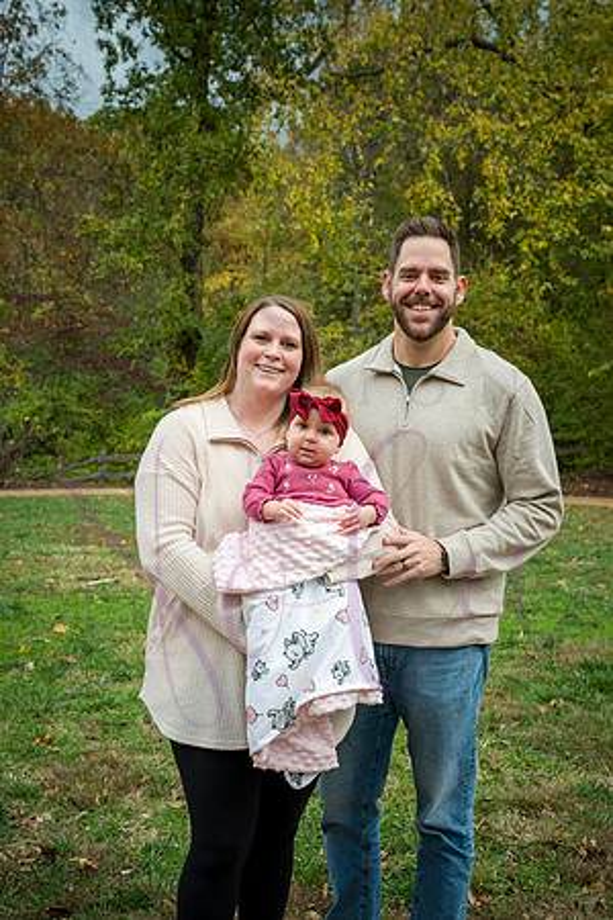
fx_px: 1149
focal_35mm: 45
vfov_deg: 43.6
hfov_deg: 29.9
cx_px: 306
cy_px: 460
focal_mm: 45
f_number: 7.1
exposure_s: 1/500
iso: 400
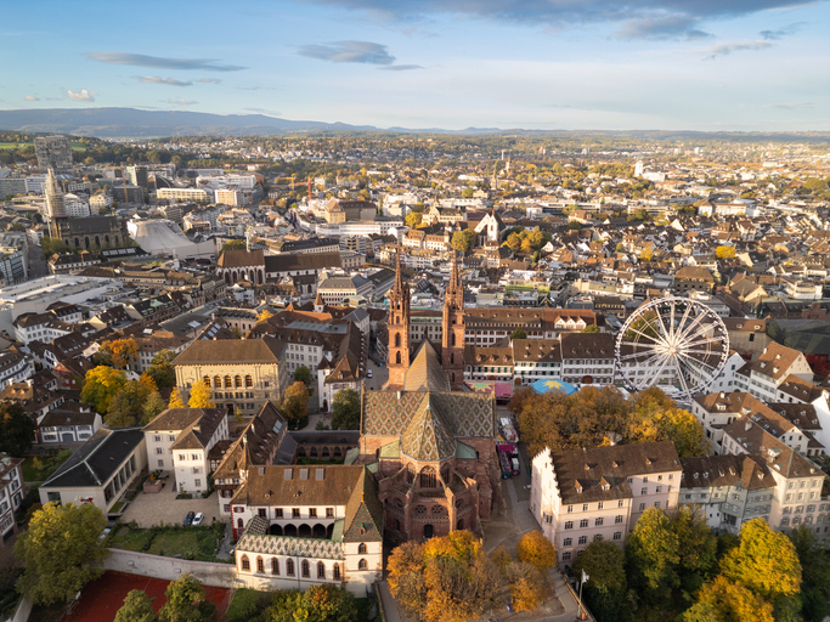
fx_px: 575
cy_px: 311
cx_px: 415
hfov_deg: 71.6
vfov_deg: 56.8
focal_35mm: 24
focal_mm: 6.72
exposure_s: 1/25
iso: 100
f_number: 1.7
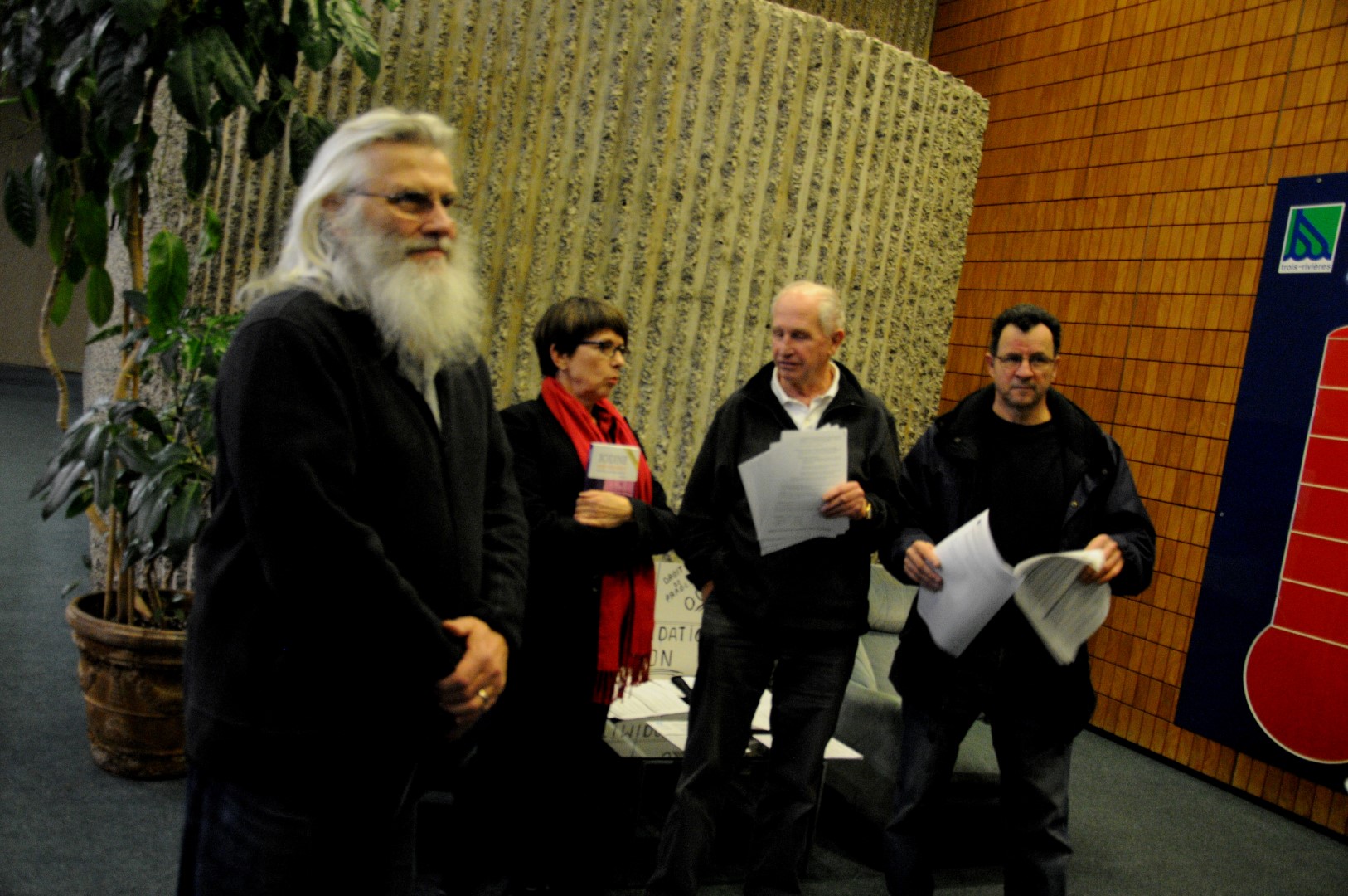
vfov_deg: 41.6
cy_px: 448
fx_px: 1178
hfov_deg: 59.5
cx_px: 674
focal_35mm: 32
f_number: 3.8
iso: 2000
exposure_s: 1/40
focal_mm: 21
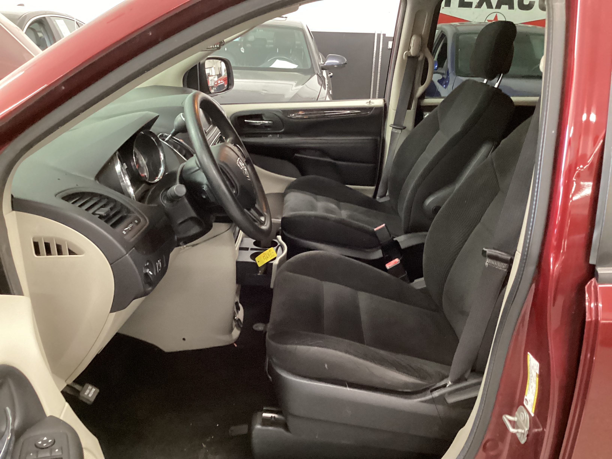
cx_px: 306
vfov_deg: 45.4
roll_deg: -2.8
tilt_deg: -24.8
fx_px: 548
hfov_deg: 58.4
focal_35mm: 31
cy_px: 230
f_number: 2.4
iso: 640
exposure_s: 1/25
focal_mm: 3.3
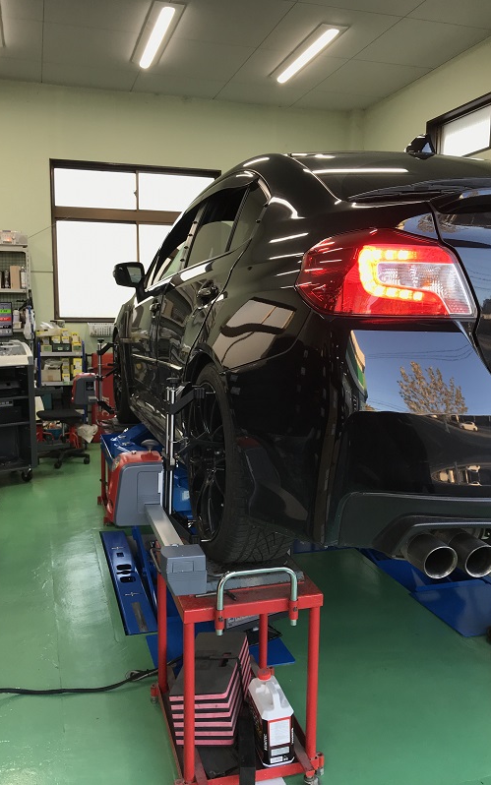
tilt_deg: -6.0
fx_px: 642
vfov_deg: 62.9
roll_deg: -0.3
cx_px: 214
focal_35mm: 30
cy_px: 389
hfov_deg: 41.8
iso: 25
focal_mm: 3.99
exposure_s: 1/60
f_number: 1.8
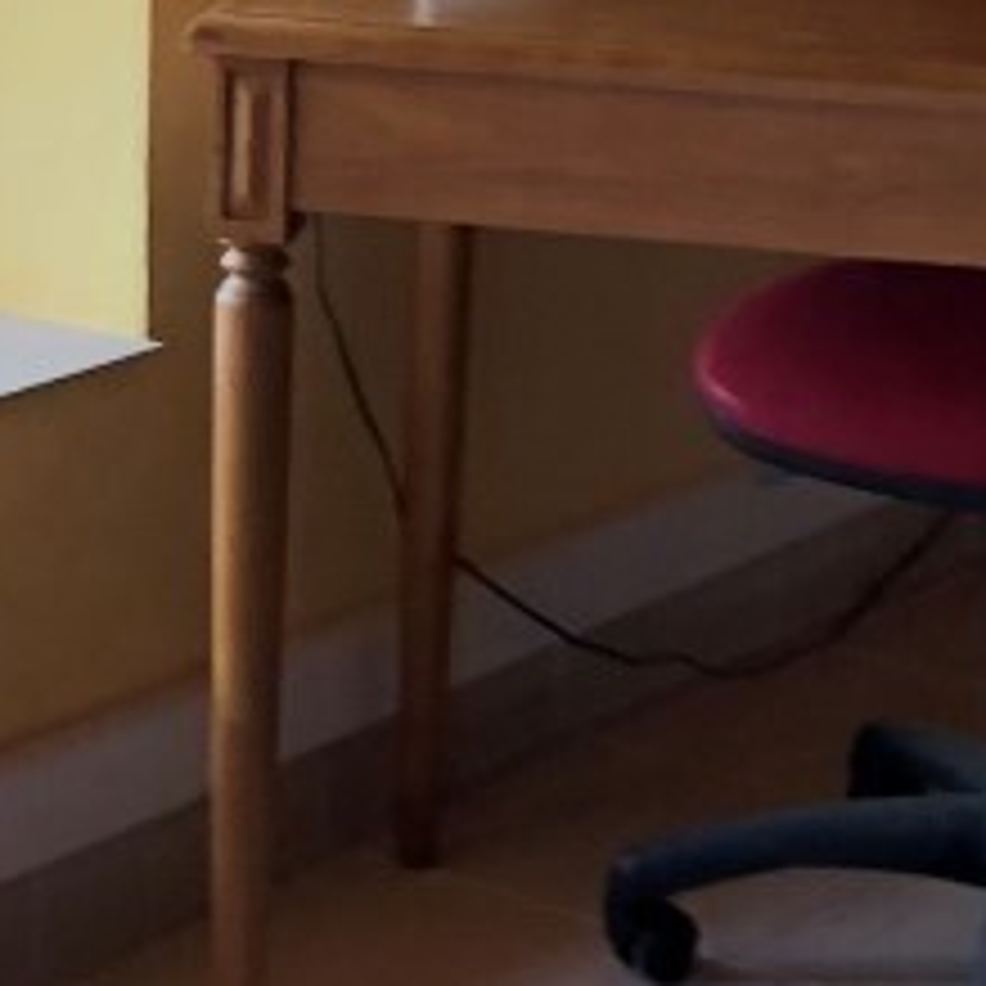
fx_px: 5253
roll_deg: -0.9
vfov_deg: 10.6
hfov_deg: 10.7
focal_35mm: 163
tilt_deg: -12.2
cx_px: 306
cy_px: -59
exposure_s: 1/120
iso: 25
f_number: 1.8
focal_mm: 4
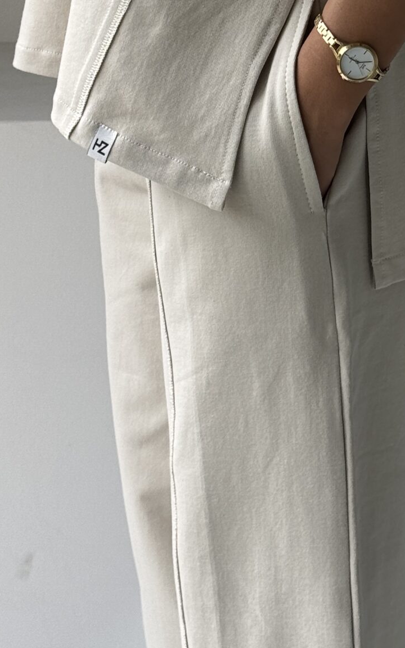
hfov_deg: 11.5
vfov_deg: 18.1
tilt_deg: -9.6
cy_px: 26
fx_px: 1997
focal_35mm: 113
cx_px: 367
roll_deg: -3.1
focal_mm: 6.76
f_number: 1.78
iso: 64
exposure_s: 1/467
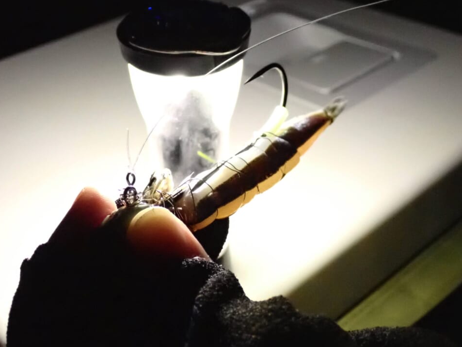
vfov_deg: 25.2
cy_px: 177
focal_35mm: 58
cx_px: 229
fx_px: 774
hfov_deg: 33.2
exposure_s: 1/1000
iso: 5000
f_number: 3.3
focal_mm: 9.65
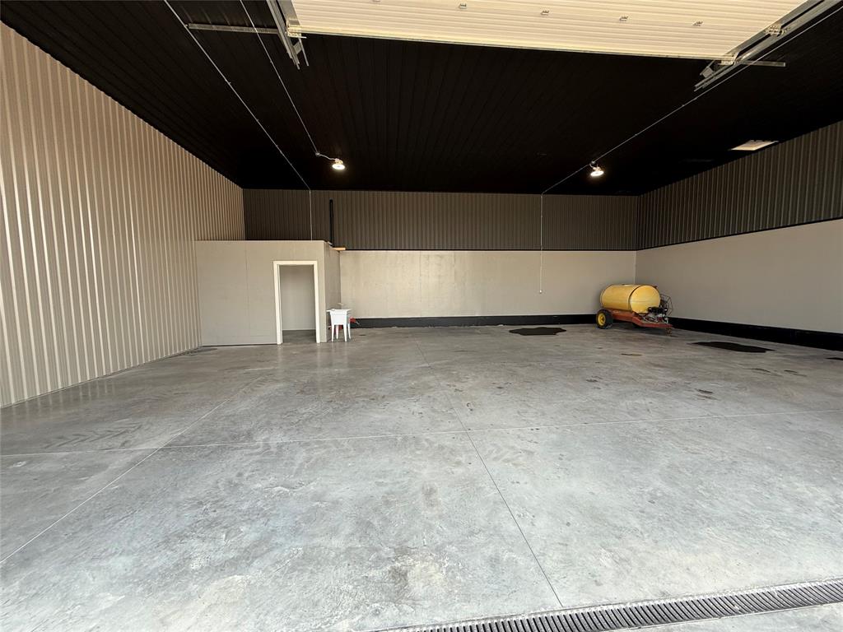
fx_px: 341
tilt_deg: -5.1
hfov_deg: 102.1
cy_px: 316
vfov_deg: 85.7
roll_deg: +1.6
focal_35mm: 14
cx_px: 422
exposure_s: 1/127
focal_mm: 2.22
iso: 50
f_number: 2.2
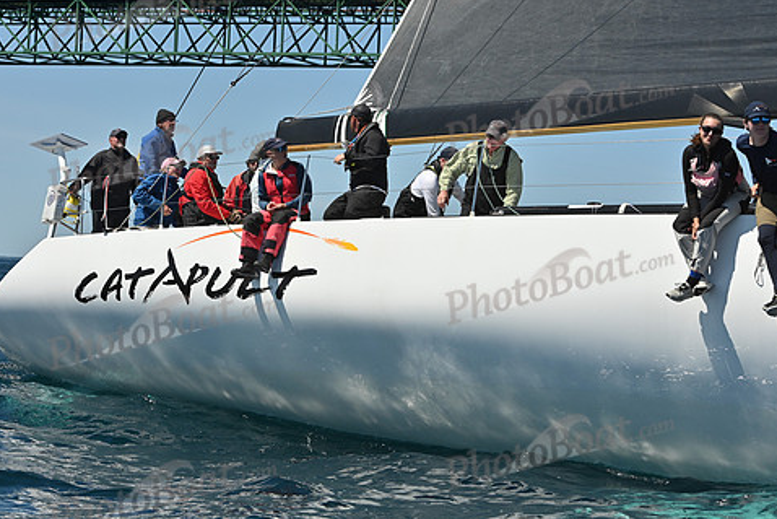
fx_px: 1835
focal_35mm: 85
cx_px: 362
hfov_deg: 23.9
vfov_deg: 16.1
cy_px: 220
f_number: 11
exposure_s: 1/1000
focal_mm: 70
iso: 320
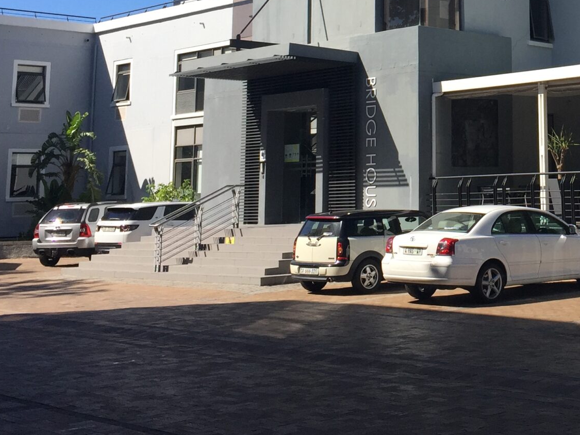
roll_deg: +0.6
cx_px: 539
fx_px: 1106
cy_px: -7
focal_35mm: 66
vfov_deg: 21.4
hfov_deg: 28.1
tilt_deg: +7.1
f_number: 2.2
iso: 32
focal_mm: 4.15
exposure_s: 1/1883
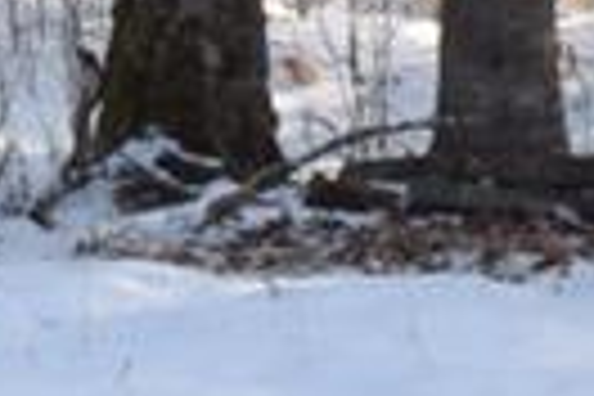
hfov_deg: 7.3
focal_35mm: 280
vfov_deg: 4.8
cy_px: -544
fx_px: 4620
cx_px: -32
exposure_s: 1/5
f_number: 25
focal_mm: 24
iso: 100
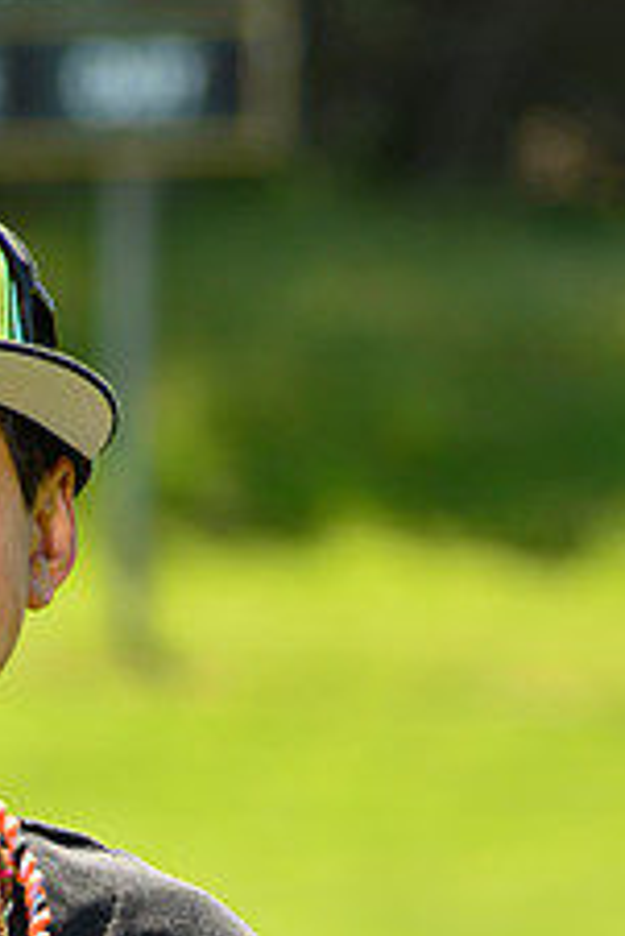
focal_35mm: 437
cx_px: -130
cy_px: 1081
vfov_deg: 4.7
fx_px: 11362
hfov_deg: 3.1
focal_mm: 170
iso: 200
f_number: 8
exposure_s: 1/250
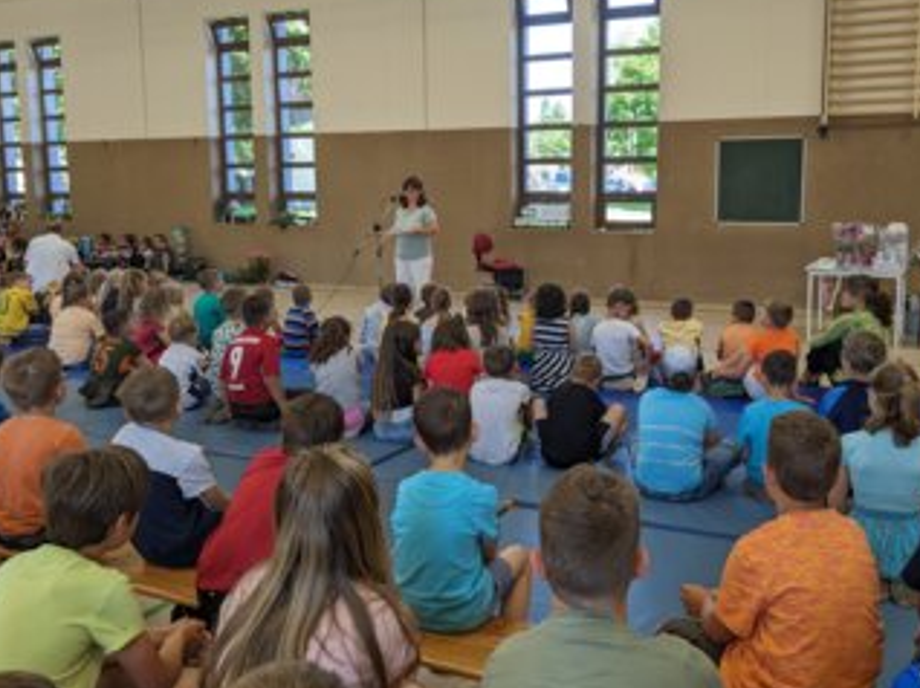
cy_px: 298
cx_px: 518
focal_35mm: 34
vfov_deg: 41.7
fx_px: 903
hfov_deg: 53.8
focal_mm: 4.38
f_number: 1.73
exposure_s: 1/156
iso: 46
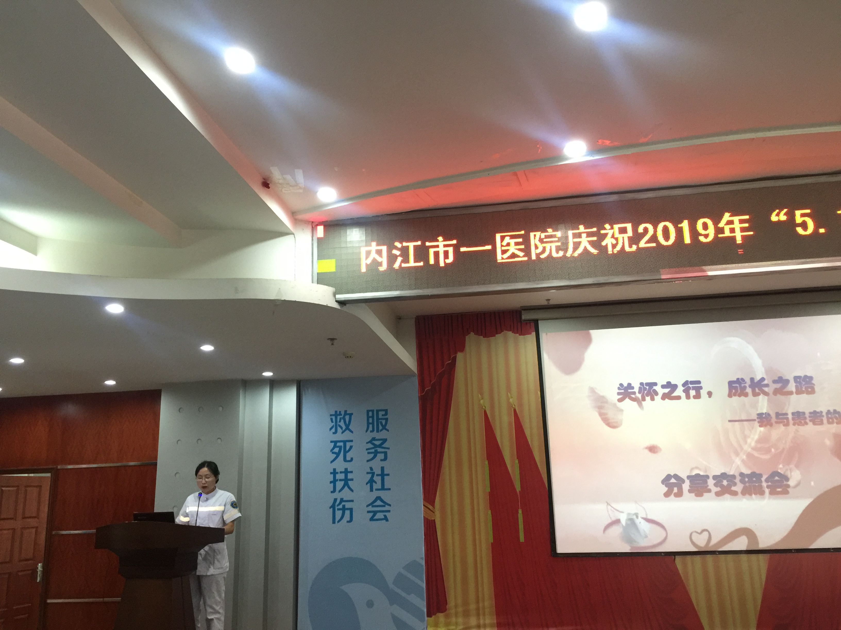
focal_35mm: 29
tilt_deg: +14.5
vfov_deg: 48.2
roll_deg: +0.4
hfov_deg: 61.7
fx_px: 705
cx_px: 420
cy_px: 315
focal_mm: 4.15
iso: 125
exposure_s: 1/17
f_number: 2.2
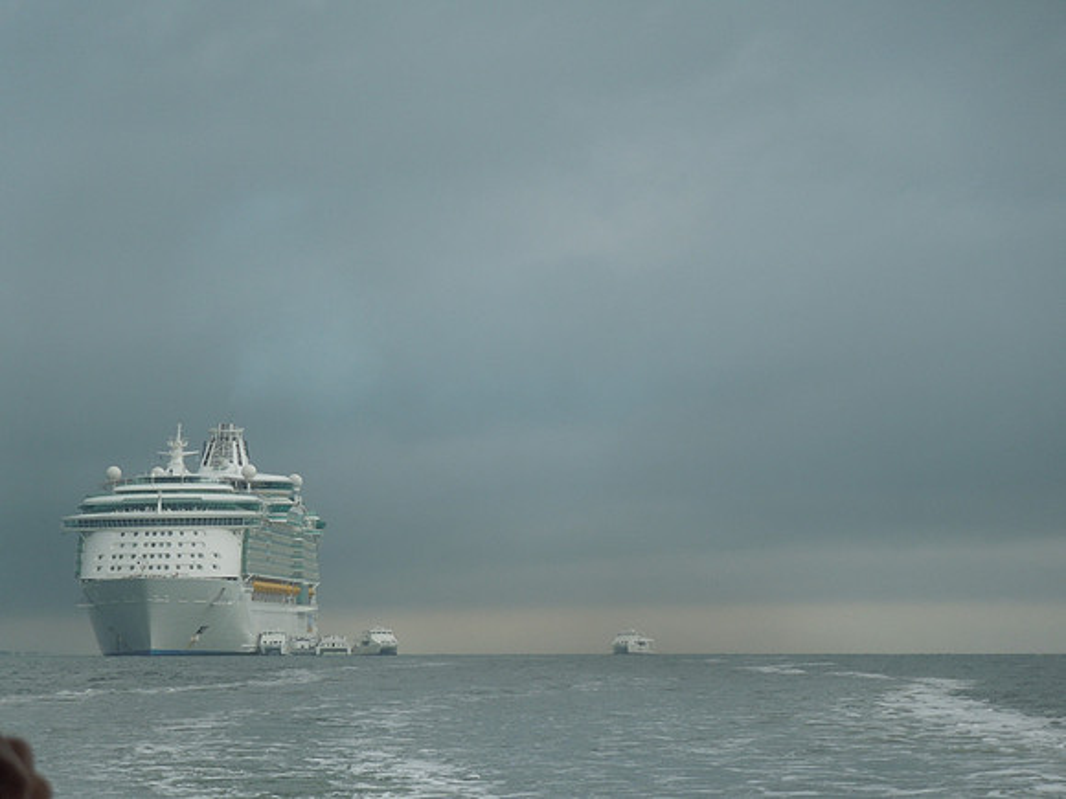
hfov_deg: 10.4
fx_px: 5882
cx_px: 533
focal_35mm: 191
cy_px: 400
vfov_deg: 7.8
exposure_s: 1/250
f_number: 5
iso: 100
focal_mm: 34.4
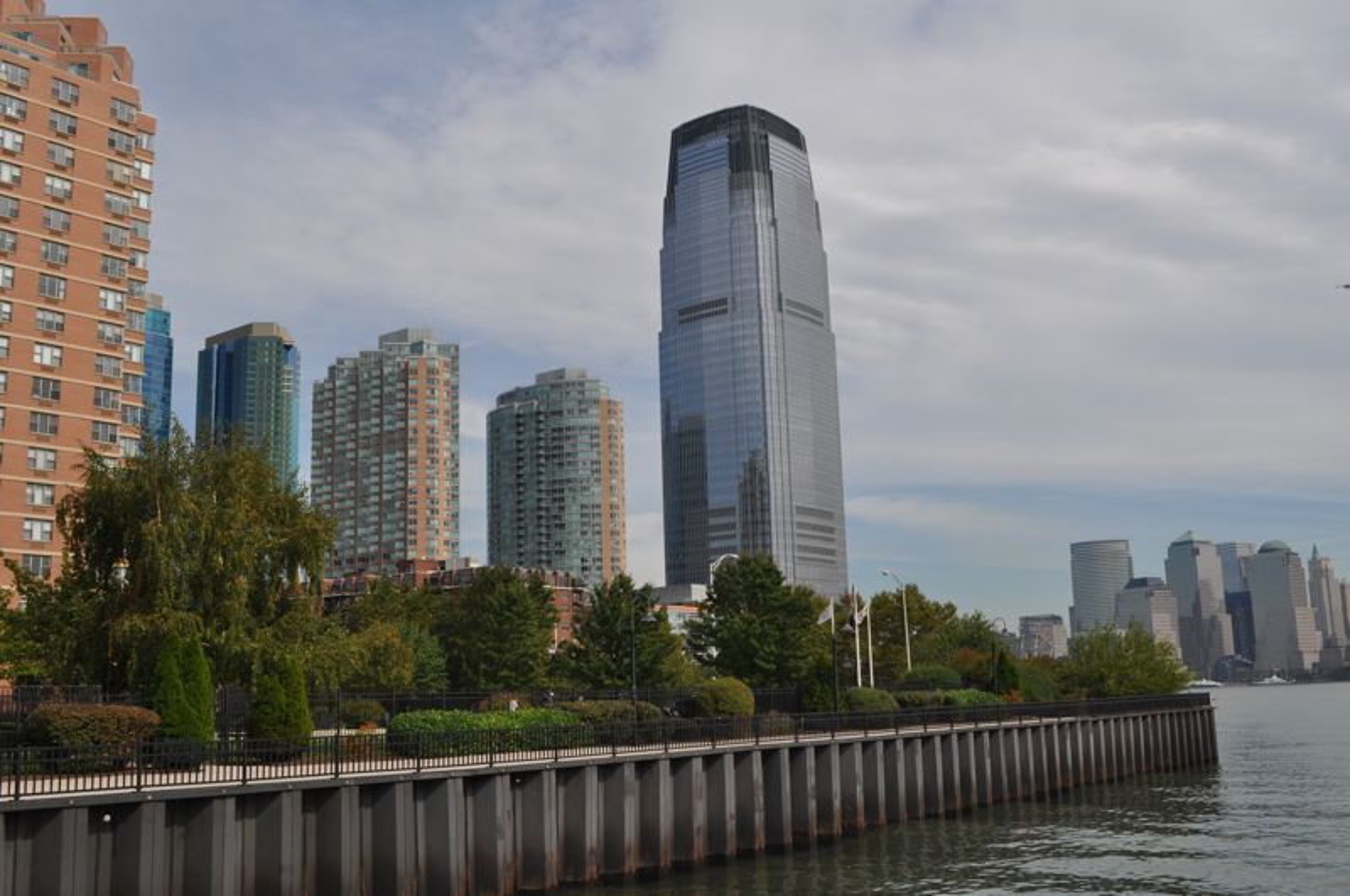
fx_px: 1348
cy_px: 448
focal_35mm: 36
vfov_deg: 36.8
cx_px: 675
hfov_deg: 53.2
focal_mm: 24
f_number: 10
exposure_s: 1/400
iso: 200
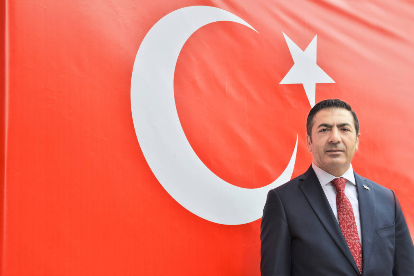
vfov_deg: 31.9
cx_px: 207
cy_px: 138
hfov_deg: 46.4
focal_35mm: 42
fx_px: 483
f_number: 11
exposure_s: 1/60
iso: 360
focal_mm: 42
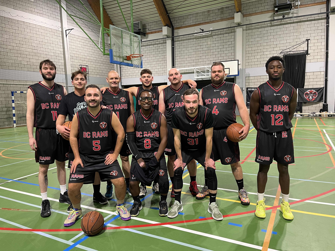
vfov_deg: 53.1
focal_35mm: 26
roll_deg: +2.3
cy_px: 126
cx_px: 168
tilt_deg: -6.9
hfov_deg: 67.3
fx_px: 252
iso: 100
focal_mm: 5.1
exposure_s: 1/50
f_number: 1.6
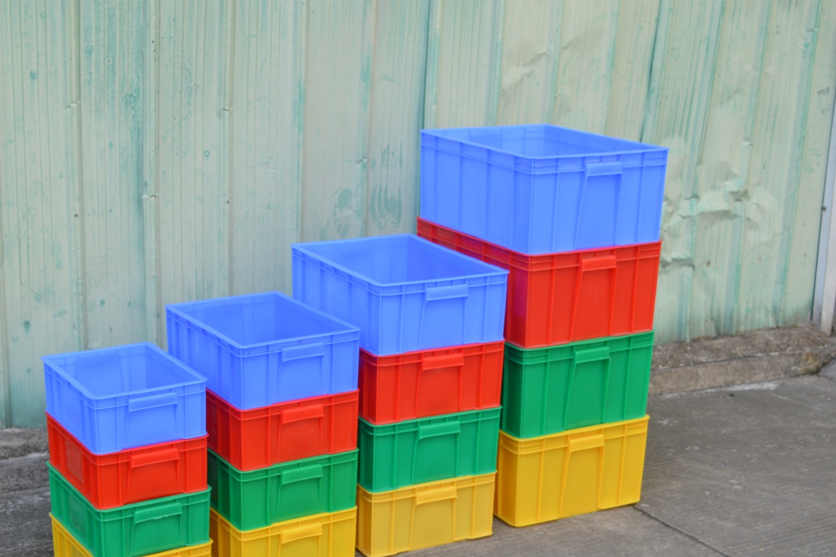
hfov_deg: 34.4
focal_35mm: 58
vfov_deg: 23.3
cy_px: 334
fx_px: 1346
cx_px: 331
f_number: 5.6
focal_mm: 32
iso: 110
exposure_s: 1/125
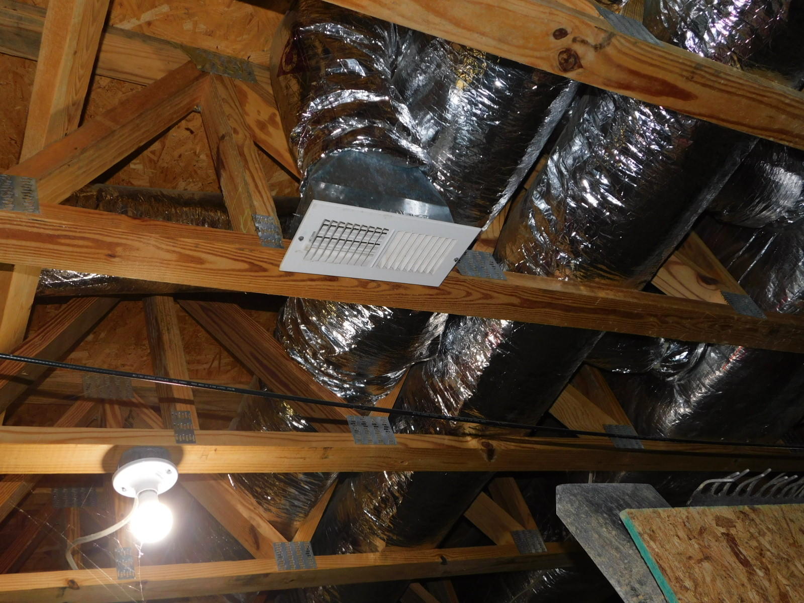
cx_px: 402
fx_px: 836
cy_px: 302
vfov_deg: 39.7
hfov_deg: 51.4
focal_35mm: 36
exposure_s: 1/30
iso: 200
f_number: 3.5
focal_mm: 6.3
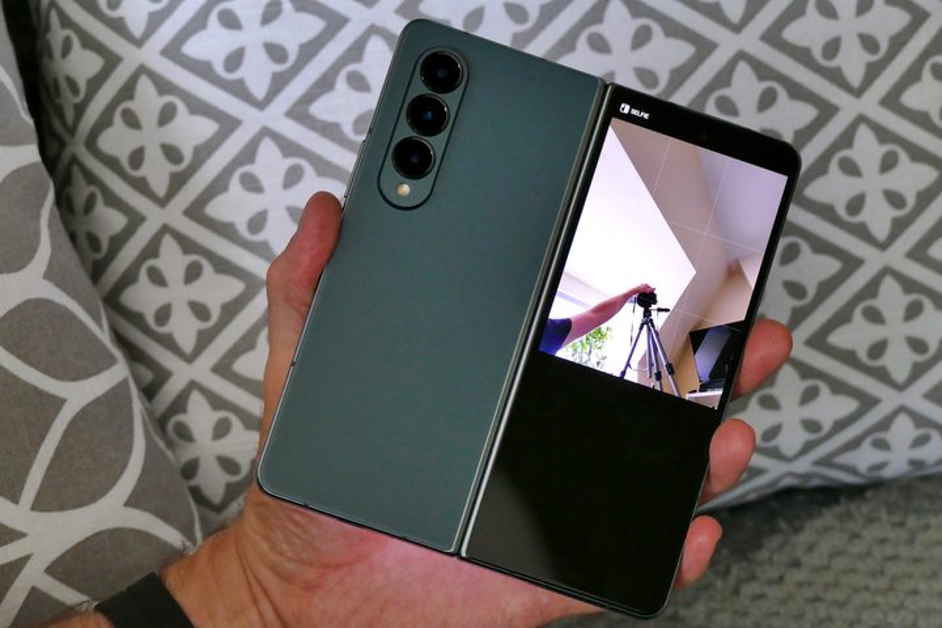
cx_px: 471
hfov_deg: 14.3
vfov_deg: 9.5
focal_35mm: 144
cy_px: 314
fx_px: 3768
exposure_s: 1/80
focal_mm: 52.4
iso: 640
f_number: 4.5
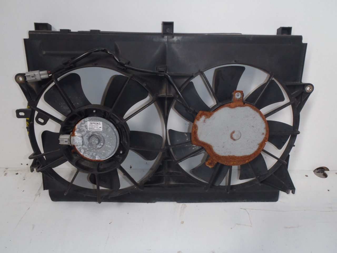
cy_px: 126
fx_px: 273
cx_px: 168
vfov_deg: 49.7
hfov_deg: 63.4
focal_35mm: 28
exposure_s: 1/30
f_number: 3.9
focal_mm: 5
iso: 100
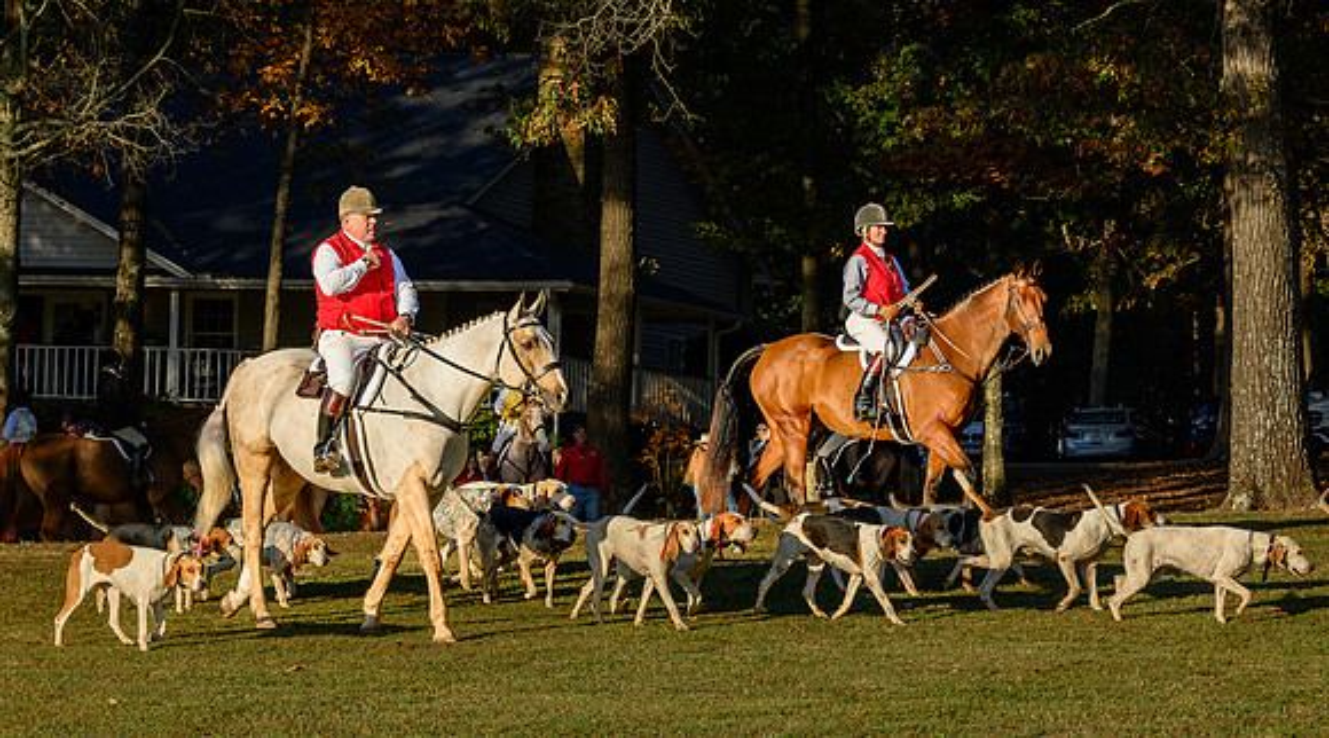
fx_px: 4756
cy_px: 500
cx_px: 583
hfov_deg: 15.9
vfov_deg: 8.9
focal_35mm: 135
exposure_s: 1/500
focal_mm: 76
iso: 200
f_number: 8
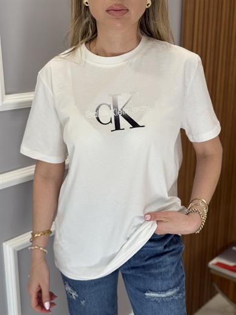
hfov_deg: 30.3
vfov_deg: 39.7
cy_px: 158
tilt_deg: -15.7
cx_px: 118
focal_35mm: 48
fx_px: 436
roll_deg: +0.0
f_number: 1.78
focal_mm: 6.76
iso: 50
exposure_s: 1/122
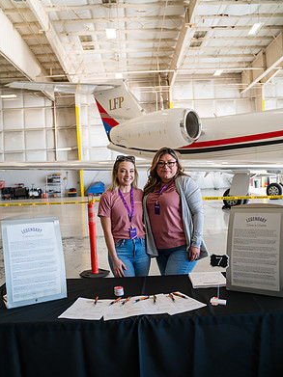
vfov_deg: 58.3
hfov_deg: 45.4
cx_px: 143
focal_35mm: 31
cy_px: 178
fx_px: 338
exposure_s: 1/800
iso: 400
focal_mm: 28
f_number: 3.2
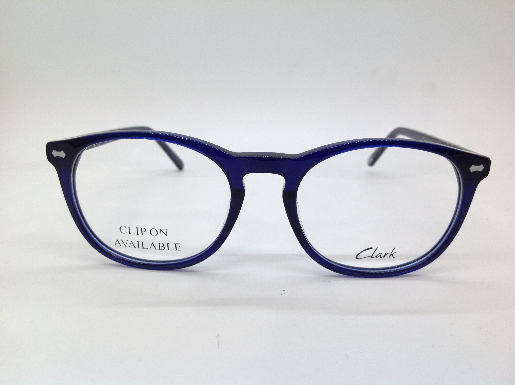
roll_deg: -1.7
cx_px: 258
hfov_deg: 52.7
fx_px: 520
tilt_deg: -19.8
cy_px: 192
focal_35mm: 35
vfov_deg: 40.6
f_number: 2.4
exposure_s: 1/110
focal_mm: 4.28
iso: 50
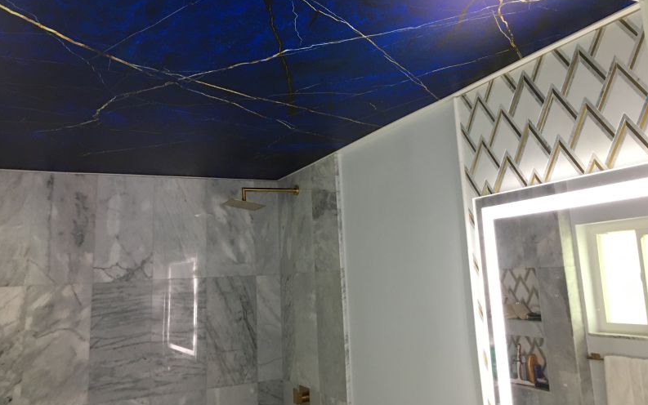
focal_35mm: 31
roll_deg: +2.7
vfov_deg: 40.5
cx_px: 325
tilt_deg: +12.3
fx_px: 548
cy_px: 171
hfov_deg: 61.2
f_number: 2.2
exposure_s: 1/15
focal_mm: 4.15
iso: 64
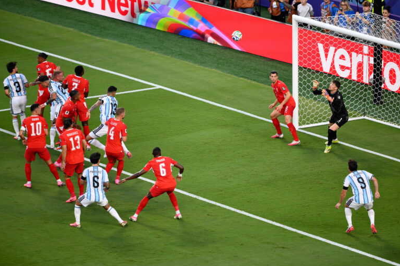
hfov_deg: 5.1
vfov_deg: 3.4
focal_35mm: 402
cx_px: 200
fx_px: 4465
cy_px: 133
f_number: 2.8
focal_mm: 400
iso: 1800
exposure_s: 1/2500
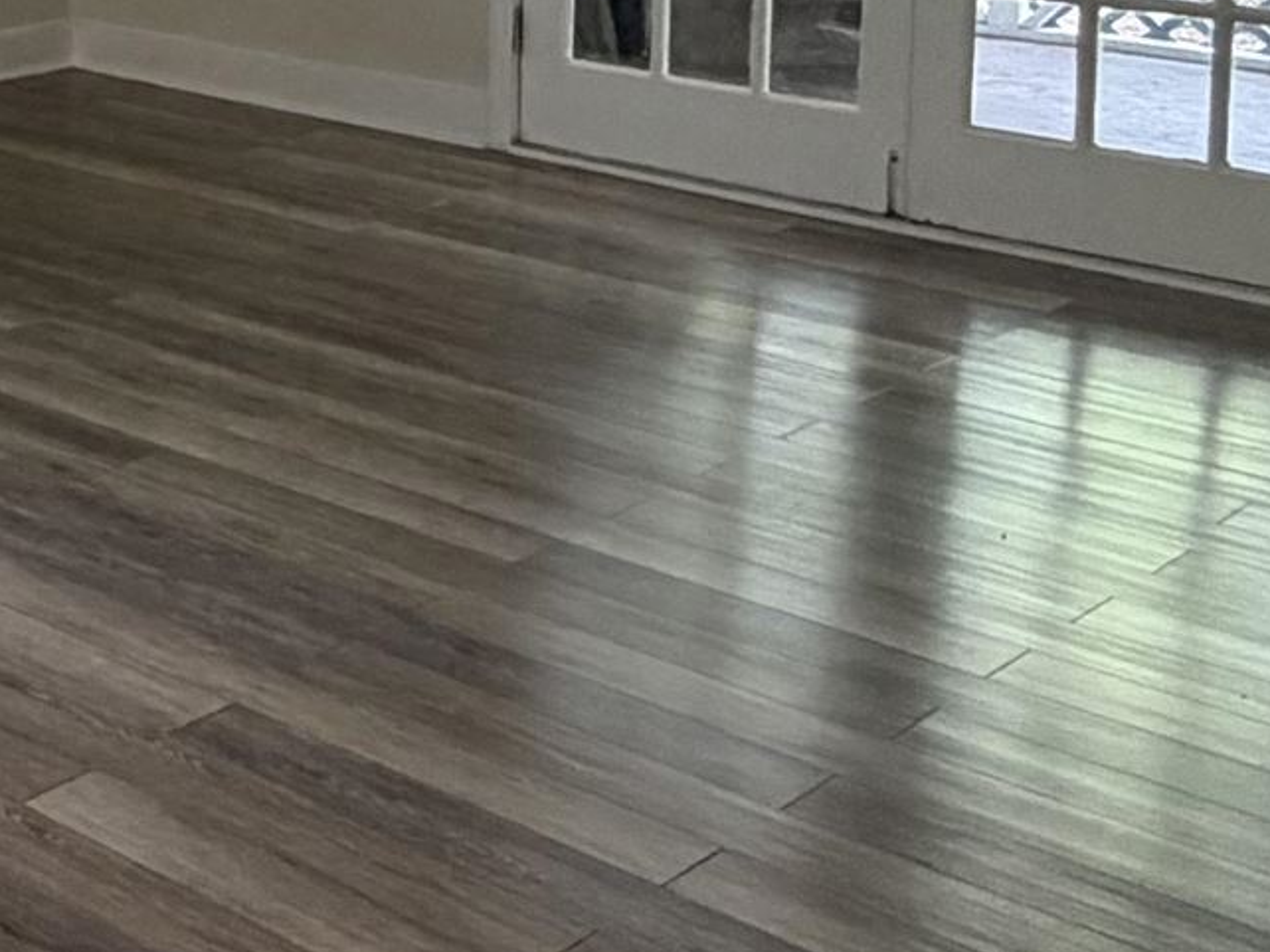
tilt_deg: -4.4
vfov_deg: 20.2
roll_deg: +0.9
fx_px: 2457
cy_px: -253
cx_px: -669
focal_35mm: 67
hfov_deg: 23.0
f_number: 2.2
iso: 320
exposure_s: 1/89
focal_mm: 2.22
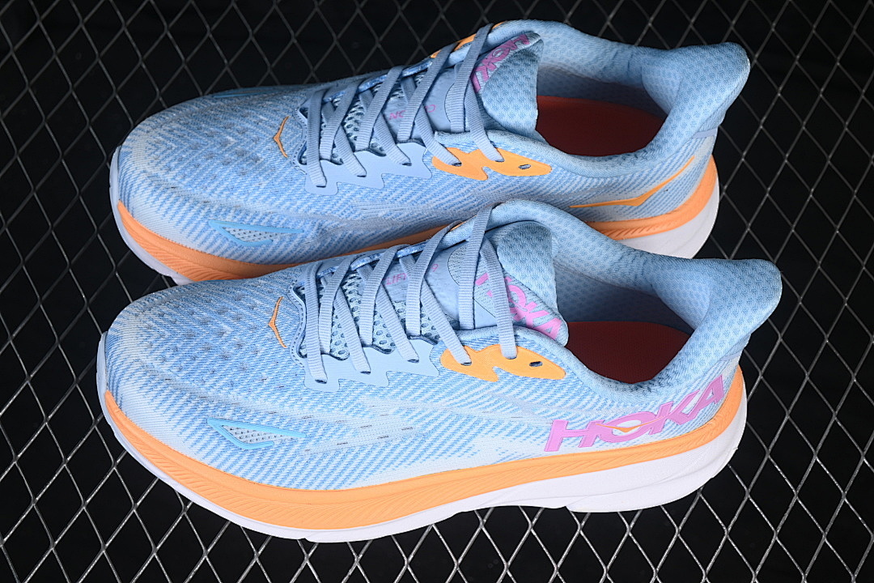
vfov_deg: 18.2
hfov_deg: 27.0
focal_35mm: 75
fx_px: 1821
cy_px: 292
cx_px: 437
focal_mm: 50
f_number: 7.1
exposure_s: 1/80
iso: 160
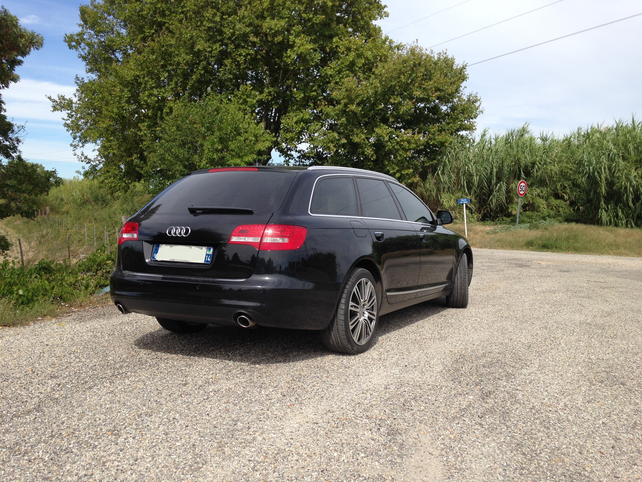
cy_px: 241
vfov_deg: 42.9
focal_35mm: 33
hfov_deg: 55.4
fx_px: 612
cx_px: 321
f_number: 2.4
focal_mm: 4.12
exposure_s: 1/1130
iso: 50
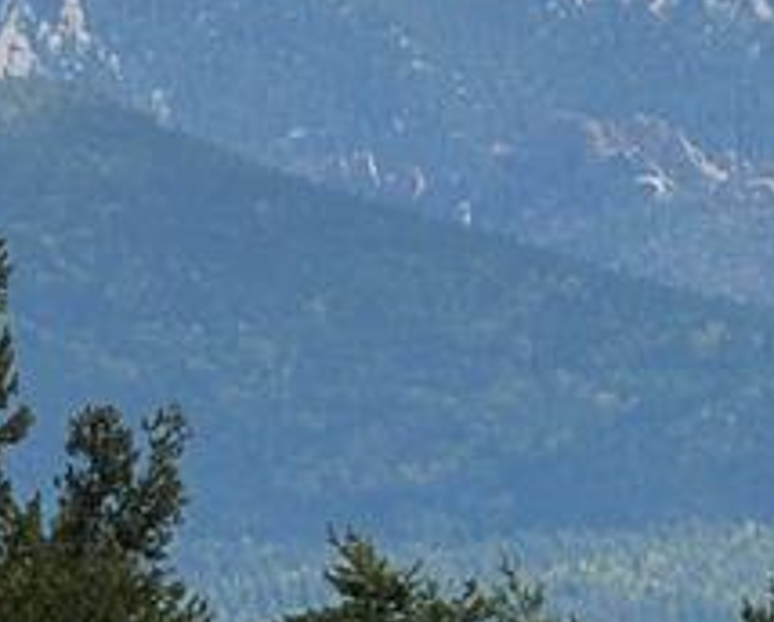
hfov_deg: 2.1
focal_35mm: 932
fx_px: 21389
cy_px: 78
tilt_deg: +1.6
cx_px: 1222
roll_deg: -0.7
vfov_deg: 1.7
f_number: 2.8
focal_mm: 16.89
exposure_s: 1/639
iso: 25
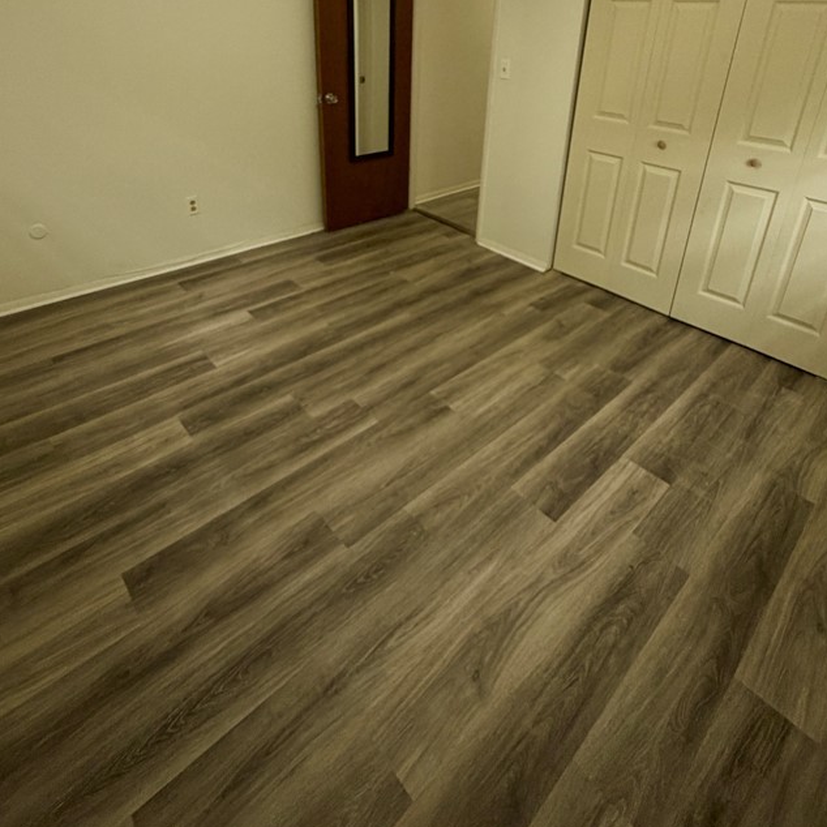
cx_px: 417
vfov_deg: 71.2
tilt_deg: -23.1
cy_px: 239
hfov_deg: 74.8
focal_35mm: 20
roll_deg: -2.1
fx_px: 541
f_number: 2.2
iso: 100
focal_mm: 2.22
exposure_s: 1/121
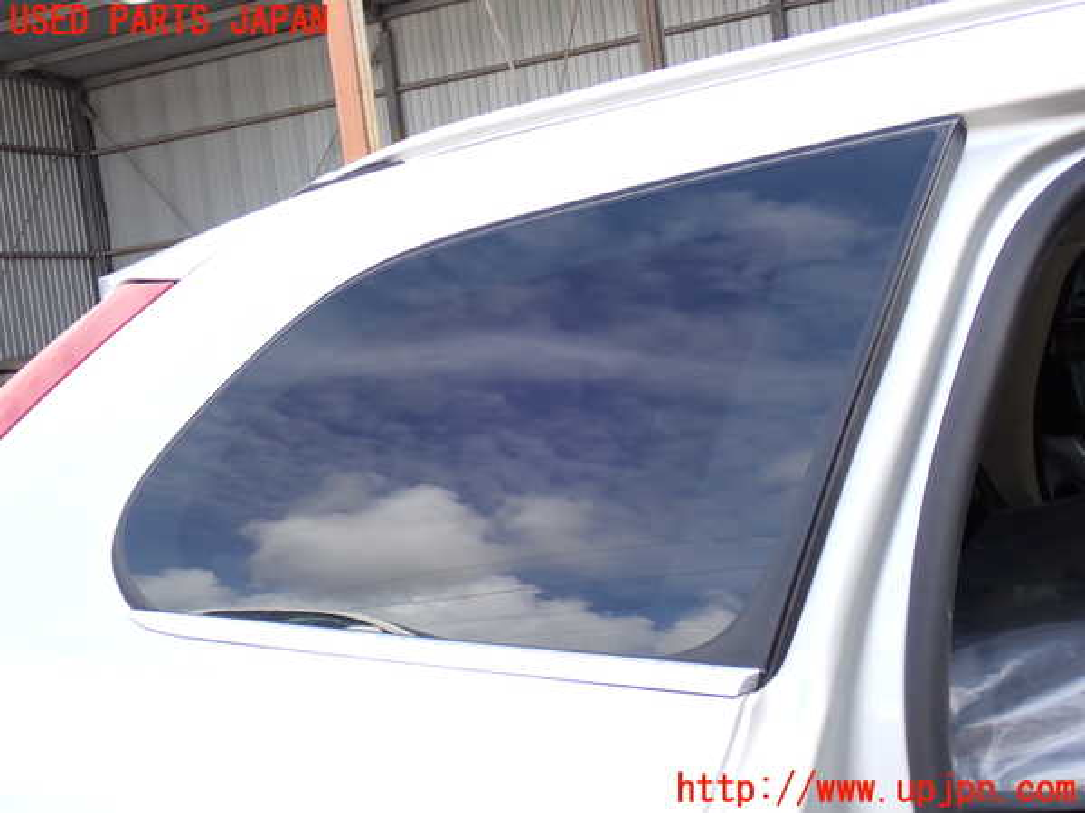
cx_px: 542
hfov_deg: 42.9
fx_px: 1379
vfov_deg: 32.9
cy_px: 406
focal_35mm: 44
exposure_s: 1/100
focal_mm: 7.84
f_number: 4
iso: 100
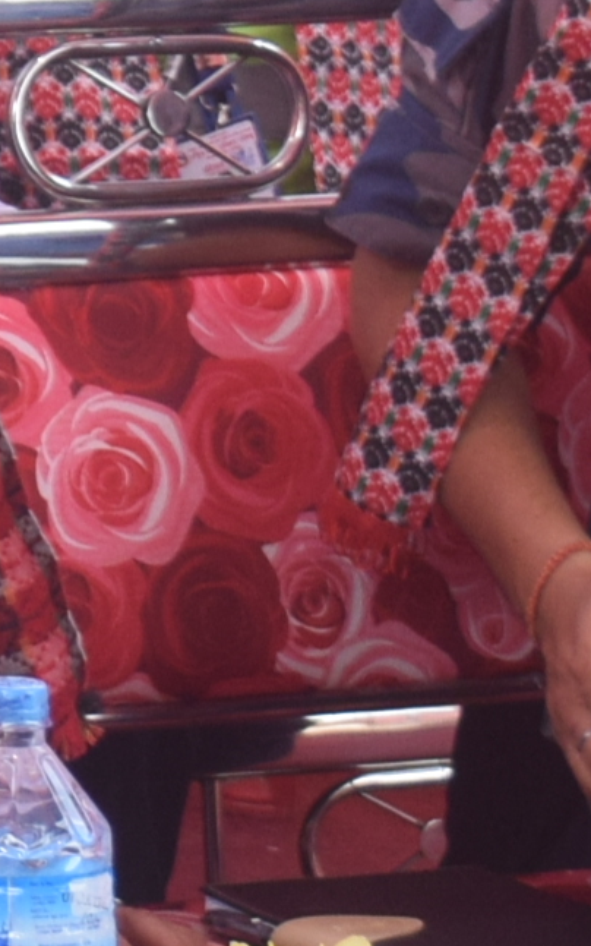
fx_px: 9325
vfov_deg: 5.7
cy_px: -502
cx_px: -1394
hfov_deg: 3.5
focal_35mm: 362
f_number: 8
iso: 400
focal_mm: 34
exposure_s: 1/250
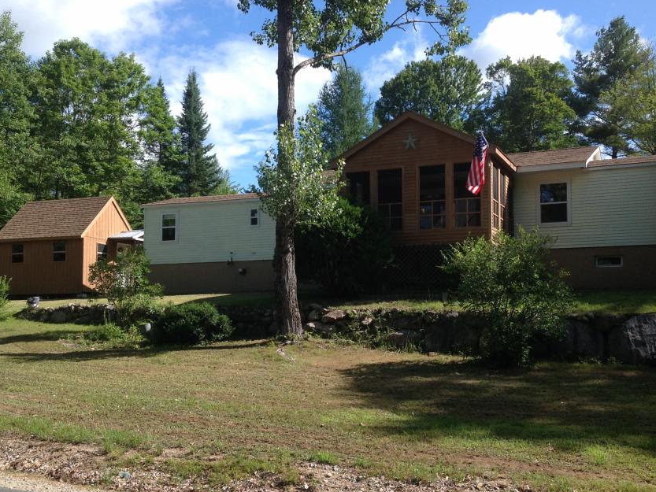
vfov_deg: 33.6
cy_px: 275
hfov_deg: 43.8
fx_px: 815
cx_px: 346
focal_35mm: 43
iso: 50
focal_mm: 4.28
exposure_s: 1/1080
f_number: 2.4
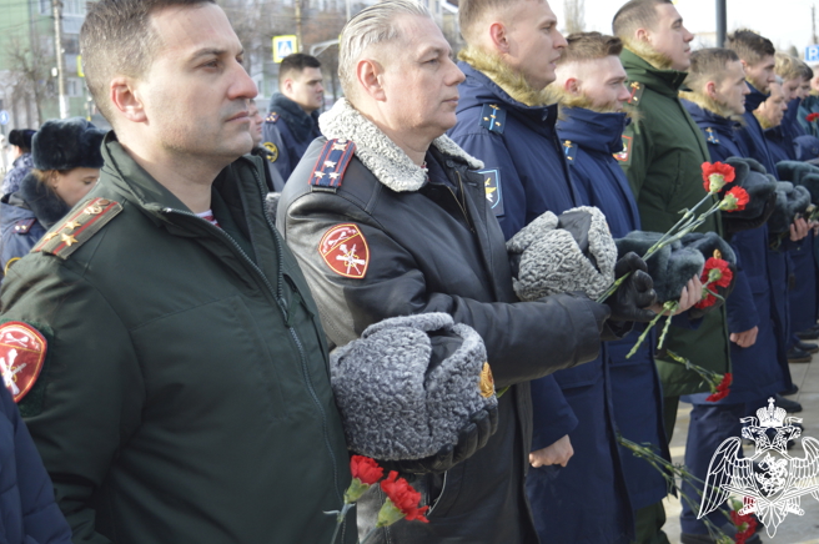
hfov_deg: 36.3
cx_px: 388
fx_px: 1250
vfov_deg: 24.6
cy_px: 238
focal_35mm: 55
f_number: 4.5
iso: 400
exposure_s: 1/800
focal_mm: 32
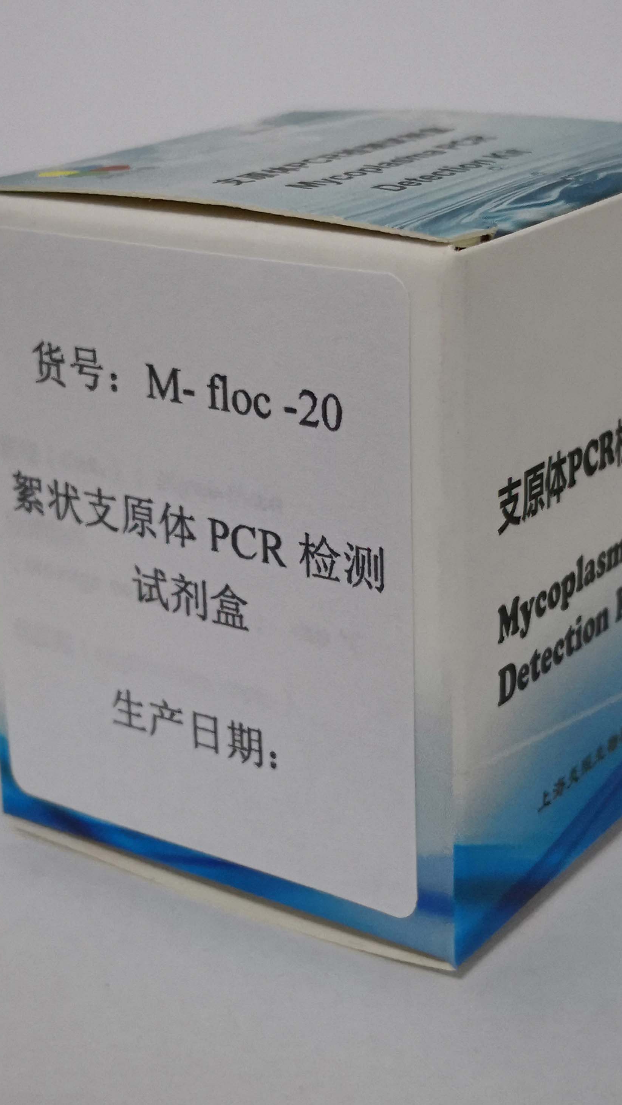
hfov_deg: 19.1
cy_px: 519
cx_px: 332
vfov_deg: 33.3
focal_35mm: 63
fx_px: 1847
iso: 160
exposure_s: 1/50
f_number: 1.6
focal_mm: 3.95
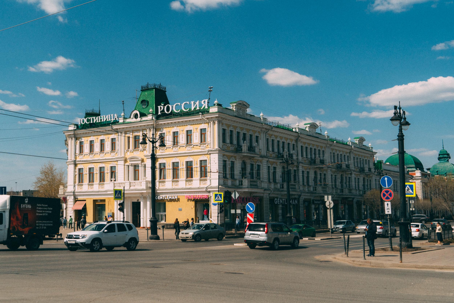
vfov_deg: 29.8
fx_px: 568
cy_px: 140
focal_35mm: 45
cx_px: 210
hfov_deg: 43.6
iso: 100
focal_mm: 27
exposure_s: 1/640
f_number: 9
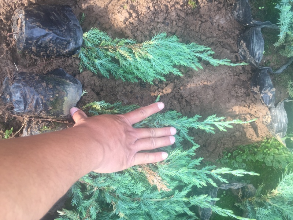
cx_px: 146
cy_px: 110
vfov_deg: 48.2
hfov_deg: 61.7
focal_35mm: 29
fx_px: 245
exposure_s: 1/100
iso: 32
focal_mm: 4.15
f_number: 2.2
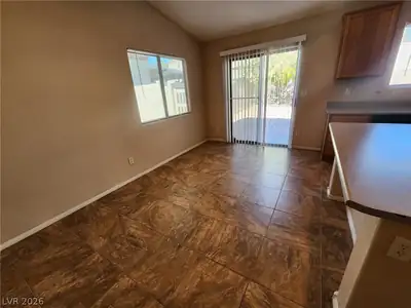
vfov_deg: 89.9
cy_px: 154
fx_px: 154
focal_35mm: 13
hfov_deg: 106.2
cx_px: 206
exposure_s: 1/60
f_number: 2.2
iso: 64
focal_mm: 2.2
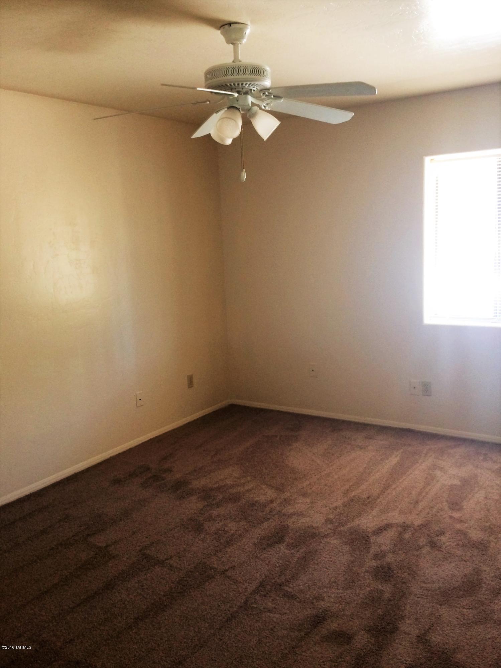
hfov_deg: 48.2
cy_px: 334
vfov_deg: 61.7
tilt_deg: -8.8
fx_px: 560
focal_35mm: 29
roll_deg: +0.6
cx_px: 250
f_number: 2.2
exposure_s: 1/30
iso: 125
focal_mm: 4.15
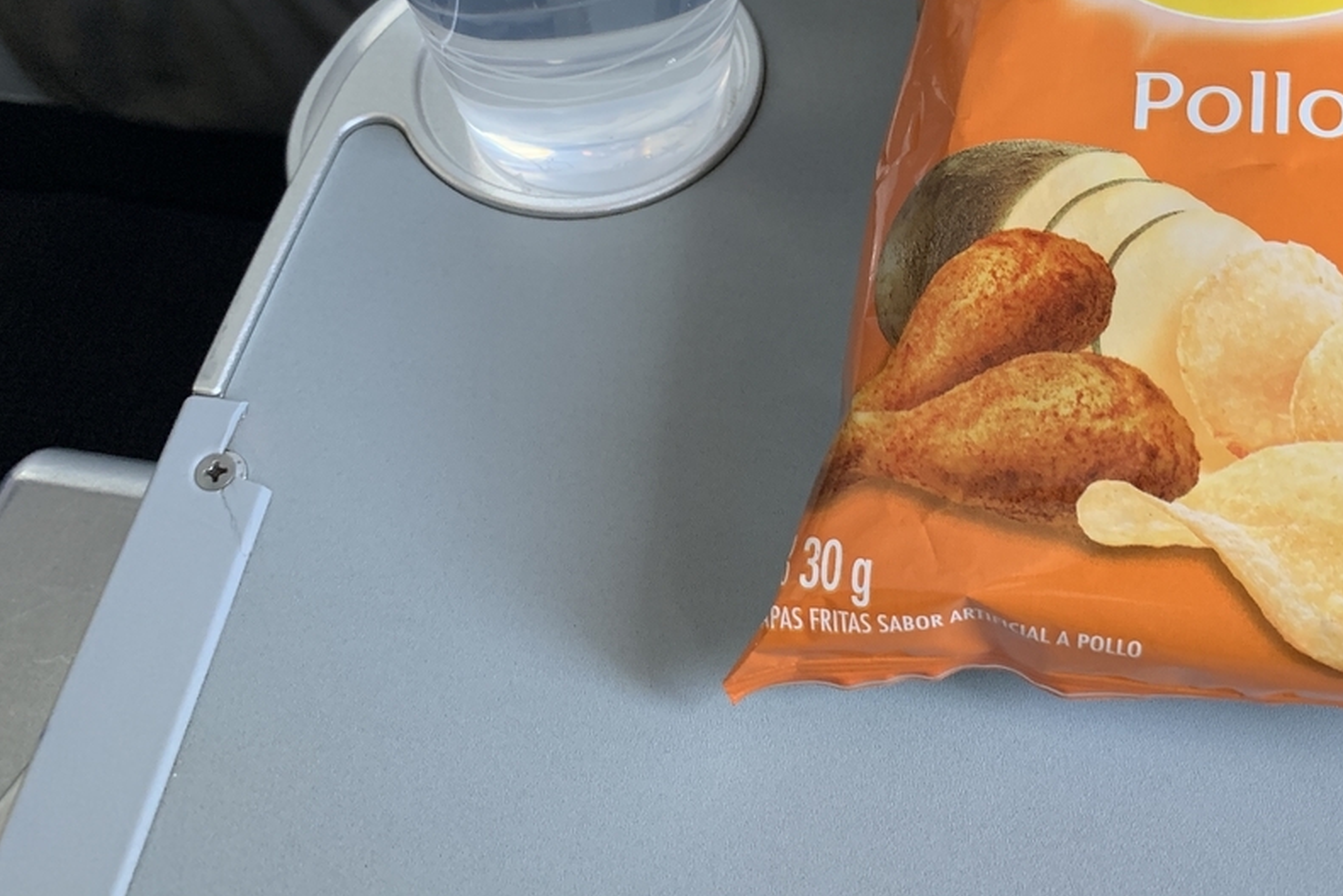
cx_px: 852
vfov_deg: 31.5
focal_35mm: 41
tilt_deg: -47.9
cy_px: 141
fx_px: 1530
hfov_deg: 46.9
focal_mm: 4.25
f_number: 1.8
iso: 320
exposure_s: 1/57
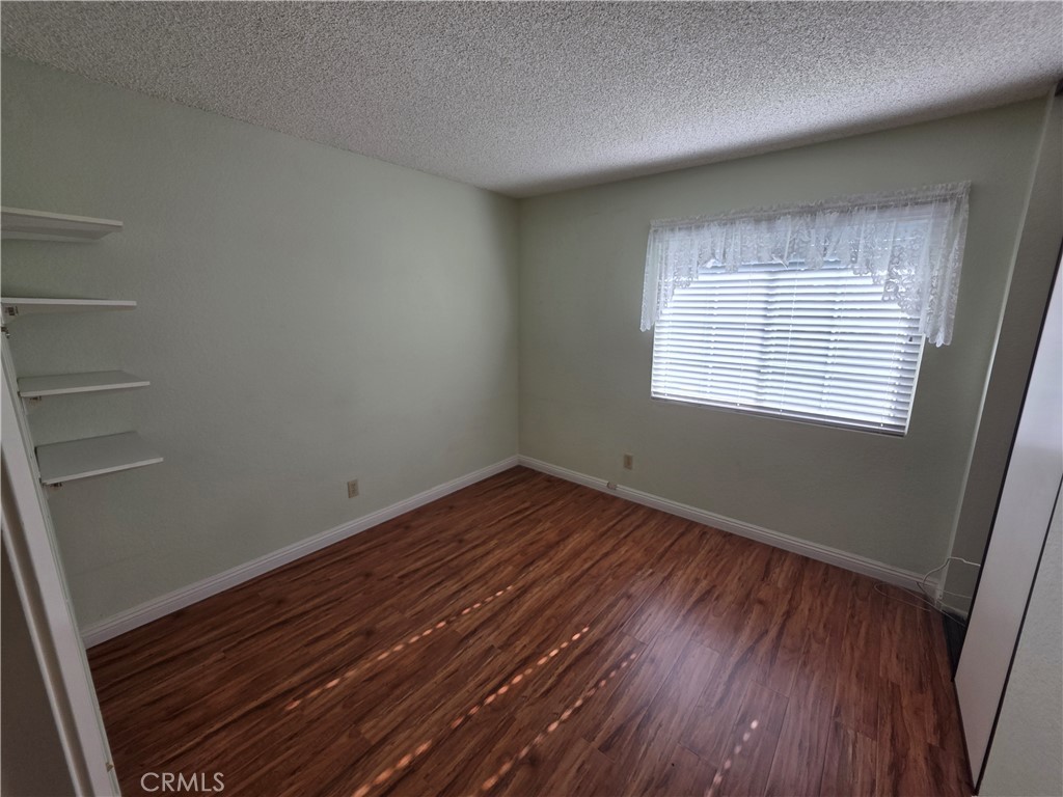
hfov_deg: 106.2
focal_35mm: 13
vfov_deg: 89.9
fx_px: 399
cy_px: 398
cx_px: 532
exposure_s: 1/120
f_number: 1.9
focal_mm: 2.2
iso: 40
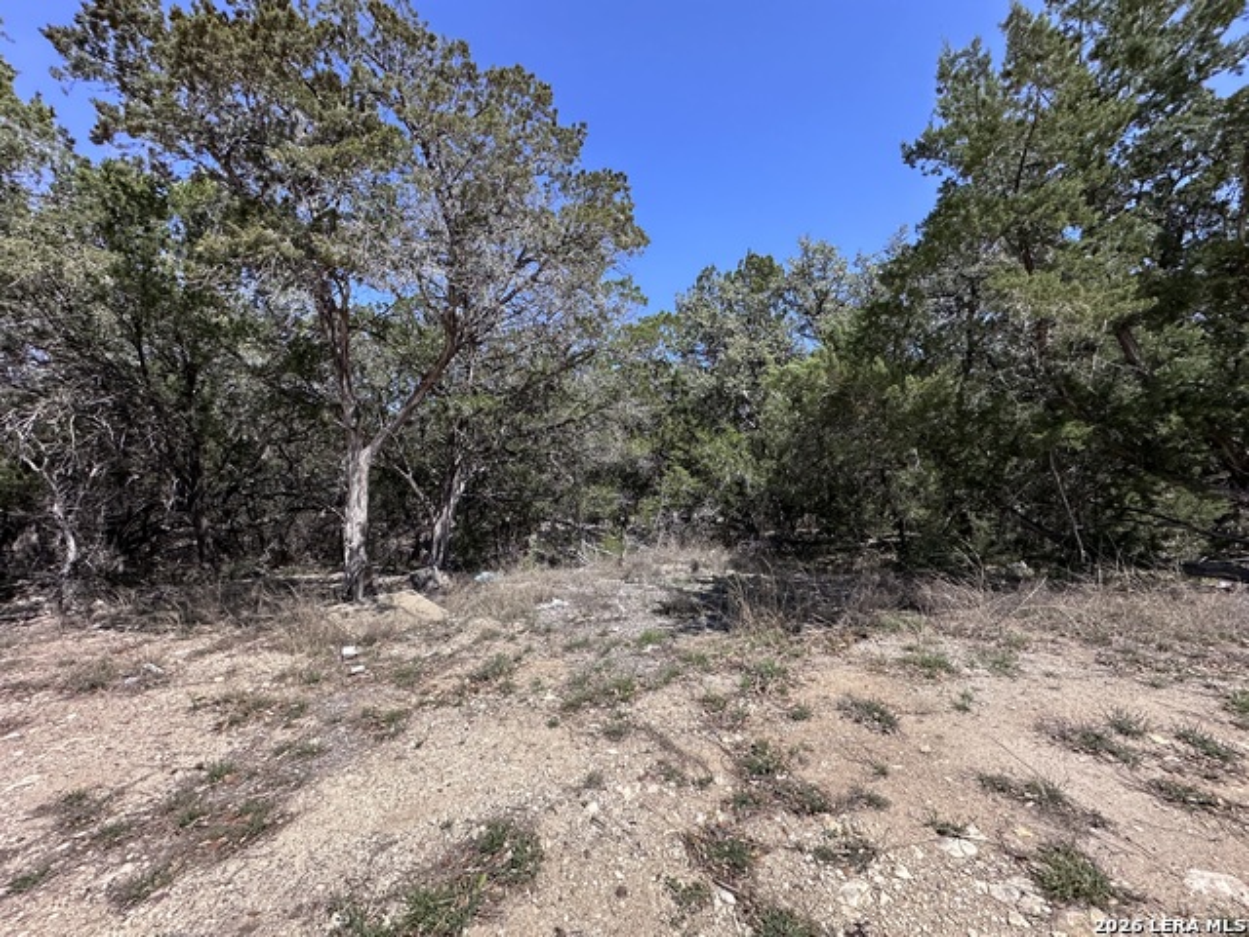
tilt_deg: +6.1
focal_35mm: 14
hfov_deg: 102.1
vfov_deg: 85.7
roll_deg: +0.1
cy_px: 468
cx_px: 624
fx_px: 505
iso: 40
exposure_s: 1/1033
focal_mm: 2.22
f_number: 2.2
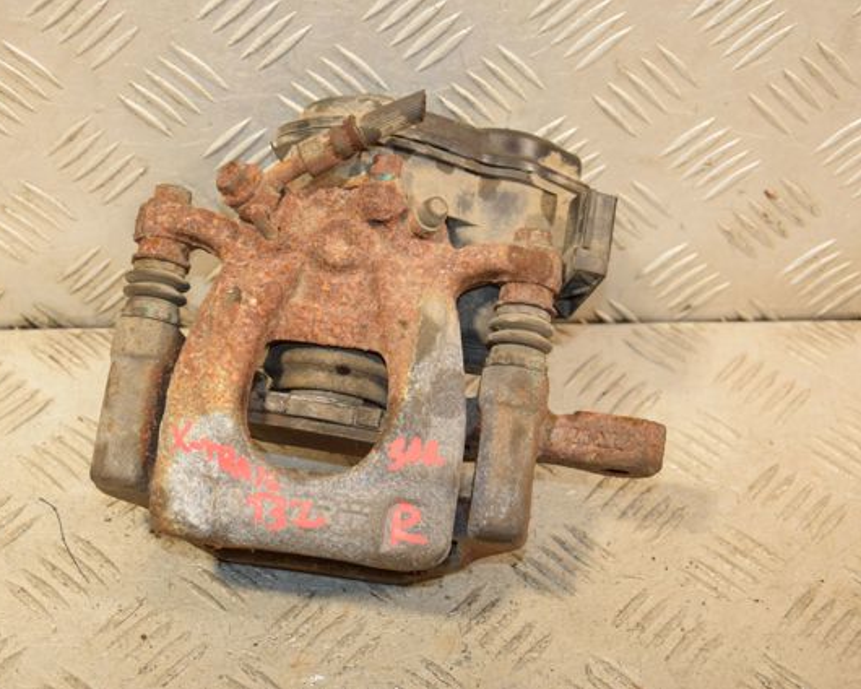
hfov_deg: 27.9
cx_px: 369
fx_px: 1733
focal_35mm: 68
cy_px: 344
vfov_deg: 22.5
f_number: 5
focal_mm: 40
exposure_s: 1/200
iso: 800
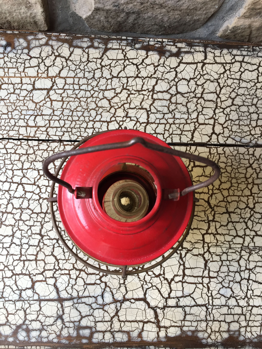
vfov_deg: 61.7
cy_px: 174
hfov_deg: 48.2
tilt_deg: -83.1
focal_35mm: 29
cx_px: 131
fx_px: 293
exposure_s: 1/33
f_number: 2.2
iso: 32
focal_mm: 4.15
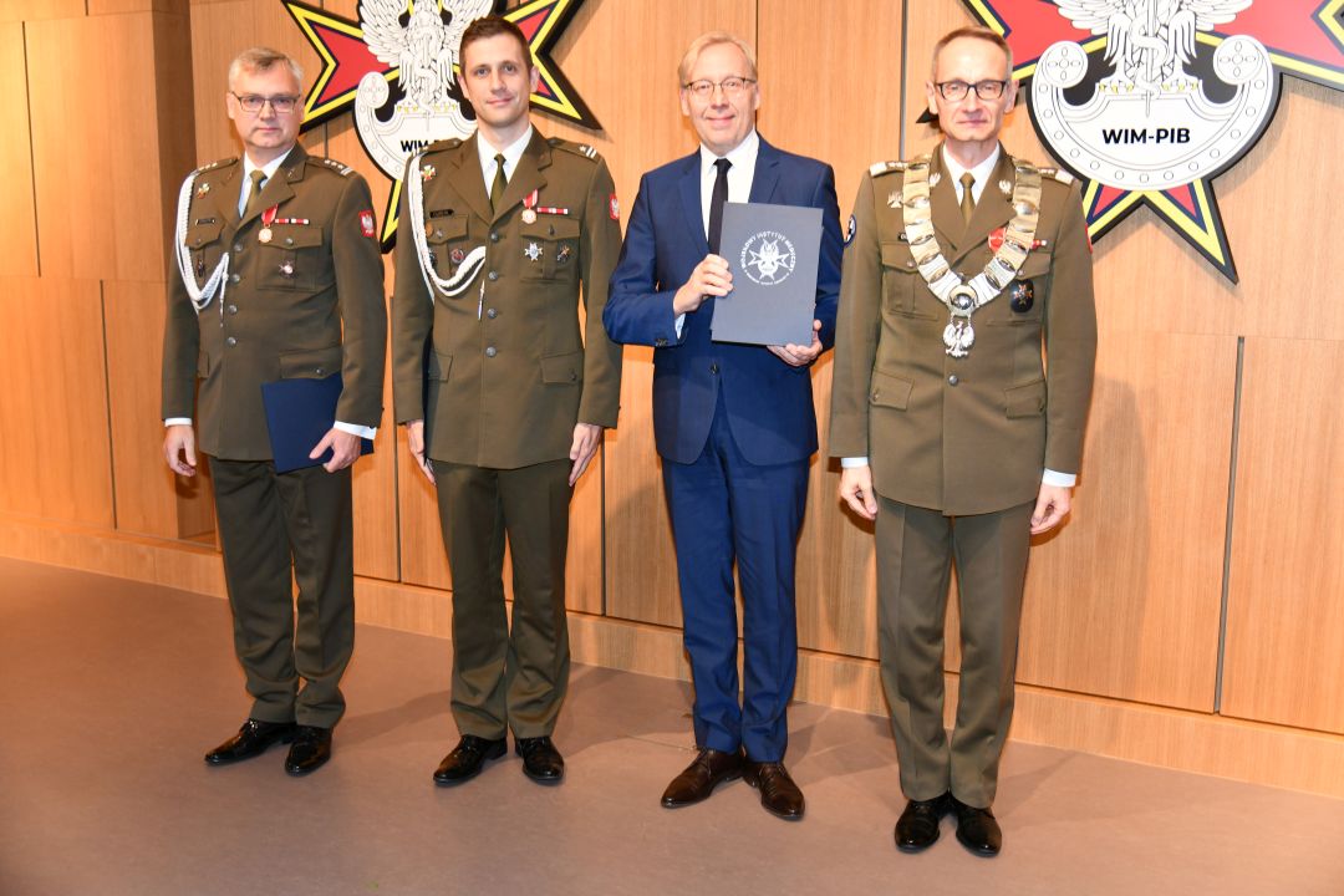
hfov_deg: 50.7
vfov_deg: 35.1
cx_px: 672
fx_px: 1419
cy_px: 448
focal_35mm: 38
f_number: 4.5
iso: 800
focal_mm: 38
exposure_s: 1/60
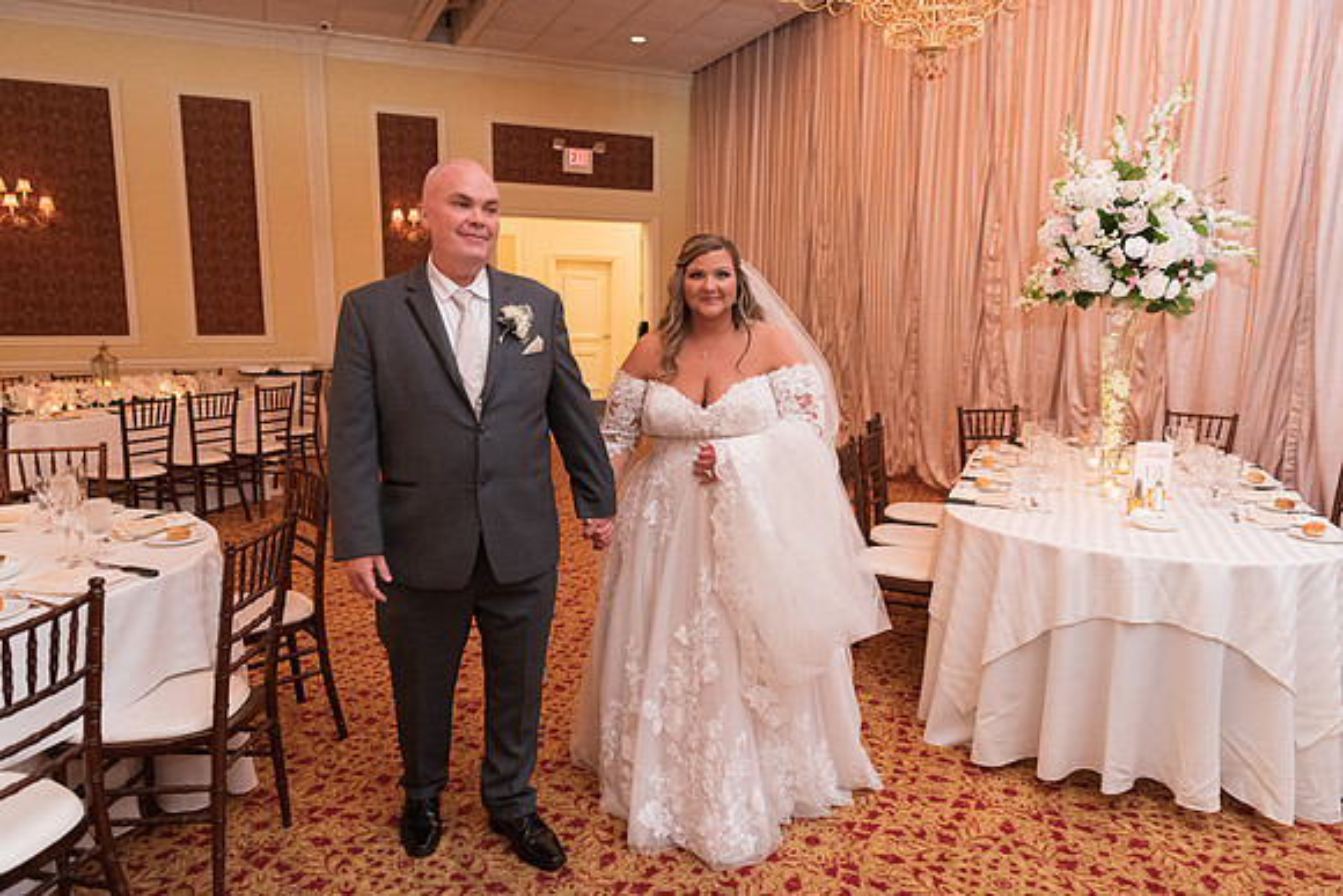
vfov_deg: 53.2
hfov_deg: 73.7
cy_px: 448
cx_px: 672
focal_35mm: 24
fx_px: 896
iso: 2800
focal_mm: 24
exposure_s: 1/100
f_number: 2.8
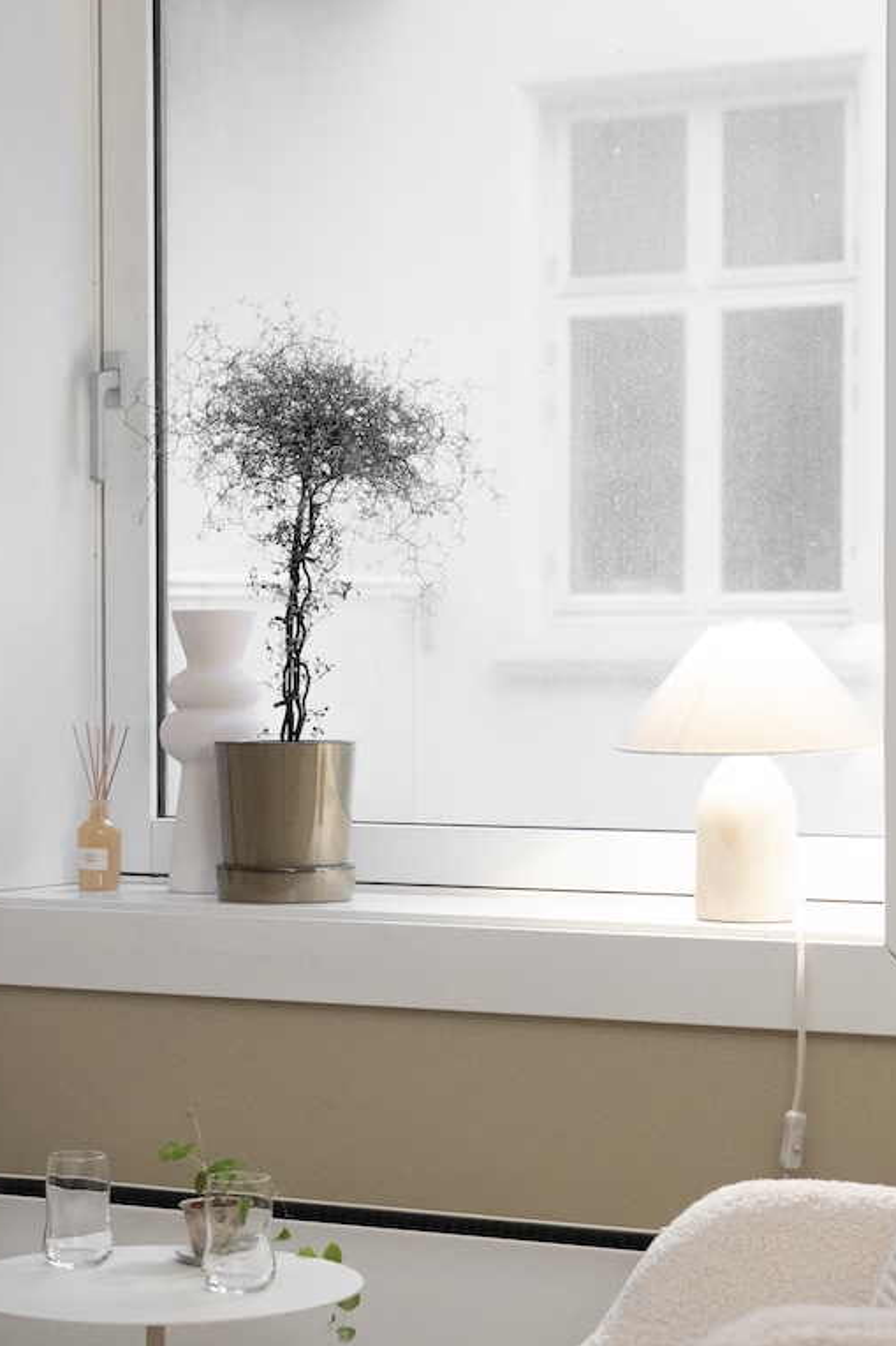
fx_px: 3473
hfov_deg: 14.5
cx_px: 88
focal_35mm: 93
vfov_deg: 21.4
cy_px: 1251
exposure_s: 1/160
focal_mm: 37
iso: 2000
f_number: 2.8
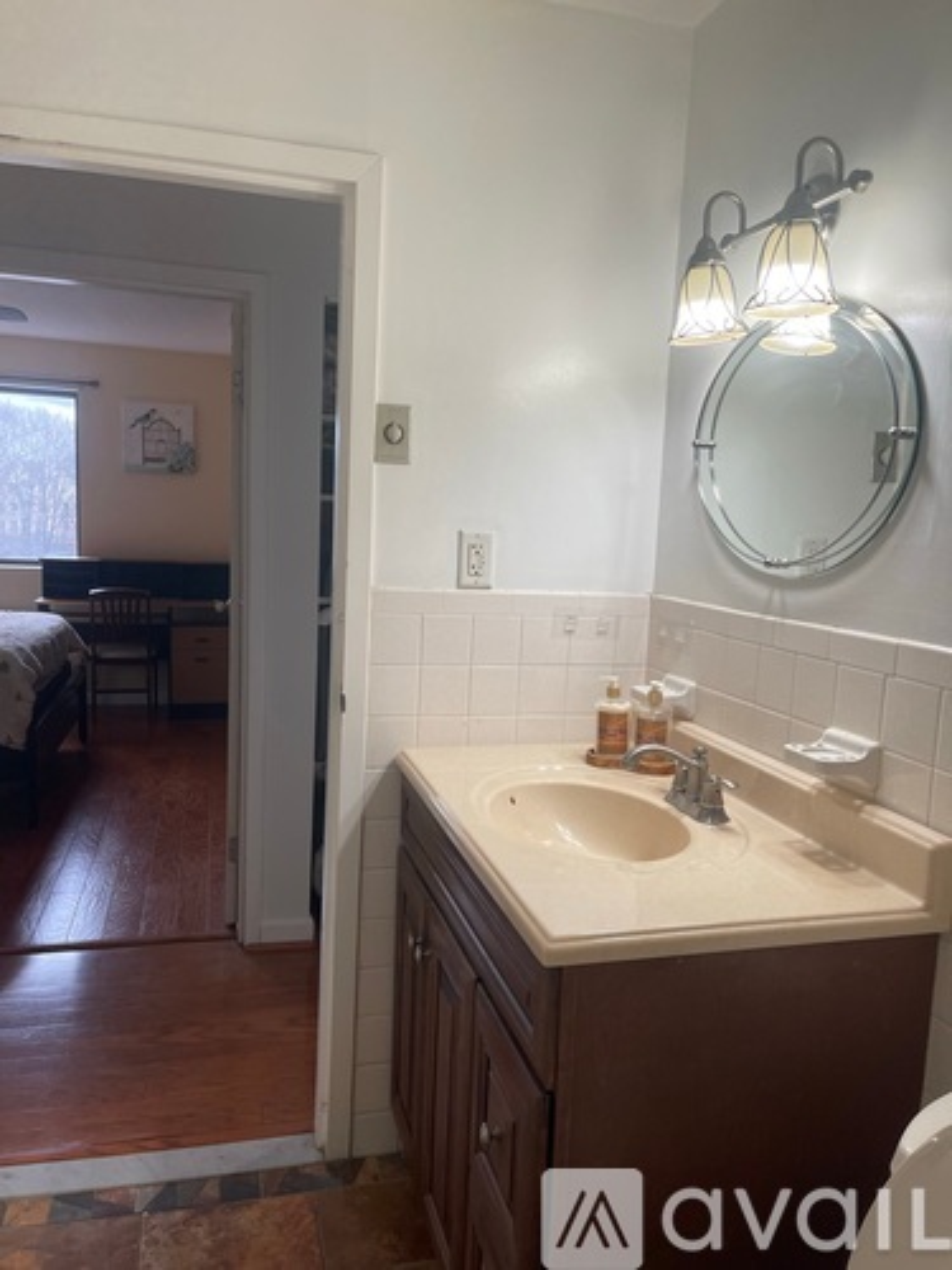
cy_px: 635
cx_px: 476
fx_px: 953
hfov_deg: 53.1
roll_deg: -2.8
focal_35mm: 26
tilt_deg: -6.7
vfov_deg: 67.3
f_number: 1.6
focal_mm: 5.1
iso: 64
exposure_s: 1/120
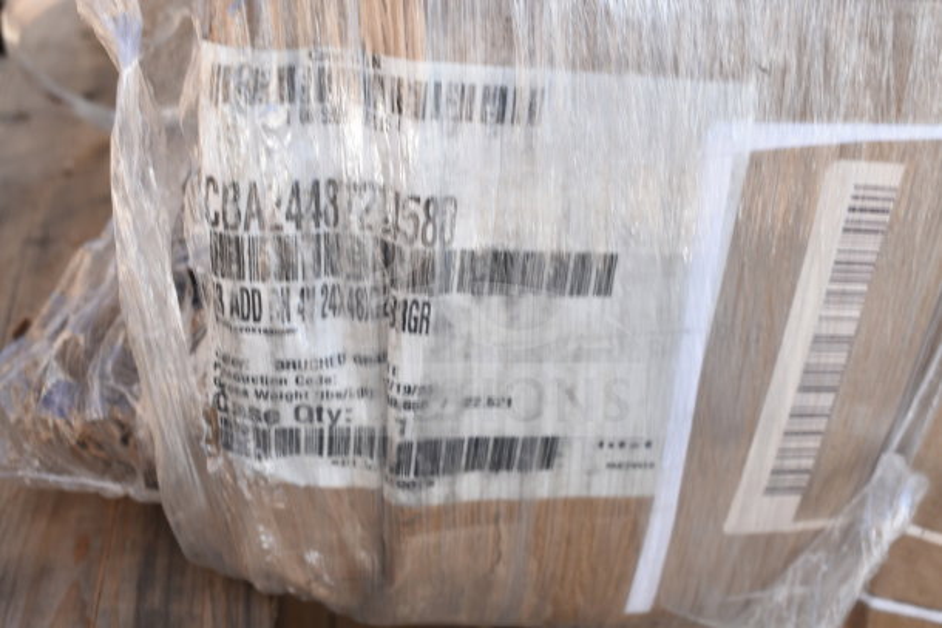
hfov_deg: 43.6
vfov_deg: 29.9
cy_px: 314
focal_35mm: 45
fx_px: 1178
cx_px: 471
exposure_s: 1/160
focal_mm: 30
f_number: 6.3
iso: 200
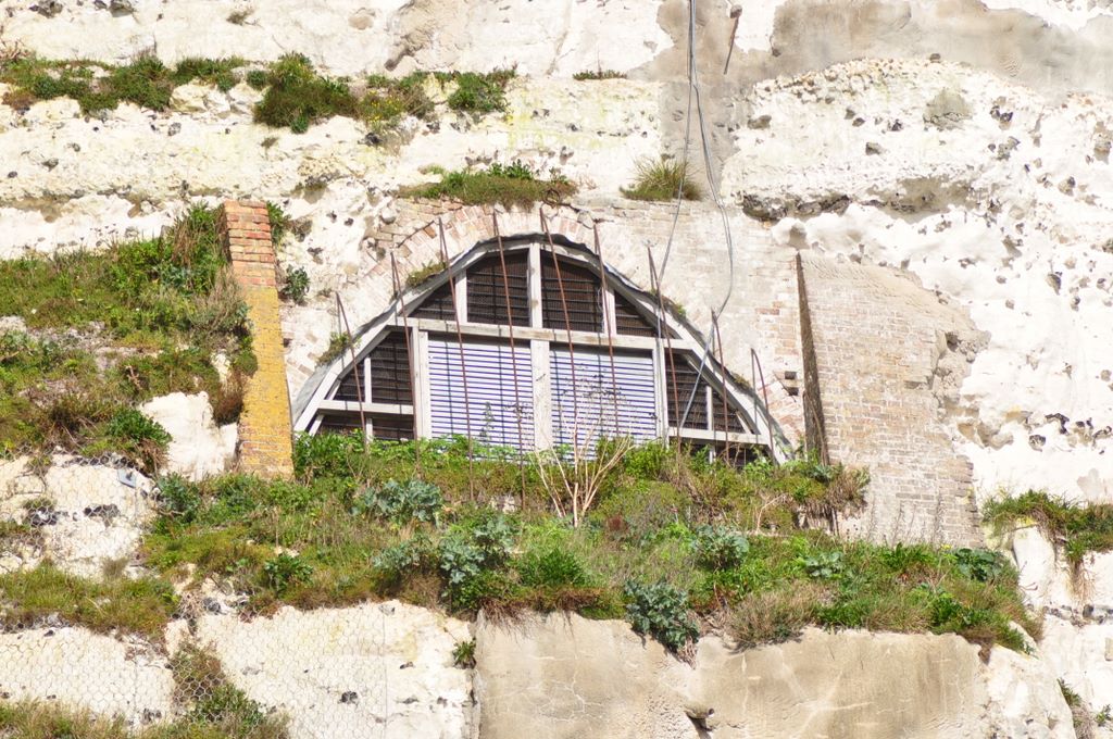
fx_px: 13895
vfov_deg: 3.0
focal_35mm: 450
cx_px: 556
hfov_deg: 4.6
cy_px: 370
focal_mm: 300
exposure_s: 1/400
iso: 200
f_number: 11
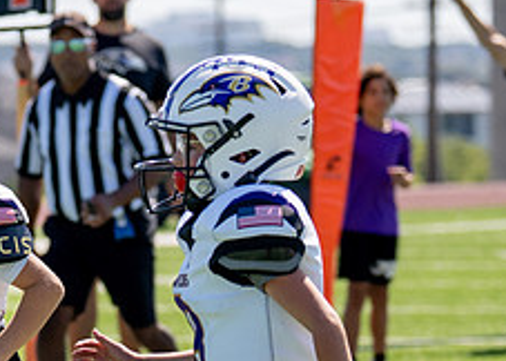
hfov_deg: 5.3
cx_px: -178
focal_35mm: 379
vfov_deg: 3.8
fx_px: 5445
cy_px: 392
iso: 200
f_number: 2.8
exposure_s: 1/4000
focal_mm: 93
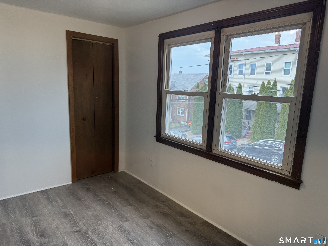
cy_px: 123
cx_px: 164
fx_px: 227
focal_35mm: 24
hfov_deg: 71.6
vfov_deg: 56.8
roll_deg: -0.9
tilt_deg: -11.5
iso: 80
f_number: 1.78
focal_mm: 6.76
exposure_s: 1/275
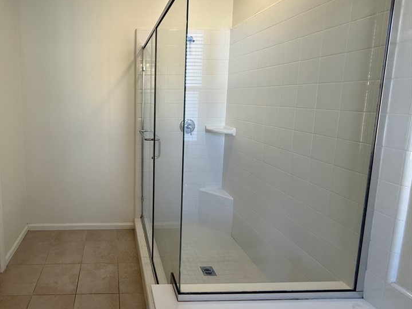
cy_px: 126
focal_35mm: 20
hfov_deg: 77.5
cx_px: 119
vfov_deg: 65.5
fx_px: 238
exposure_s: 1/120
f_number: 2.2
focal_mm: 2.22
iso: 125
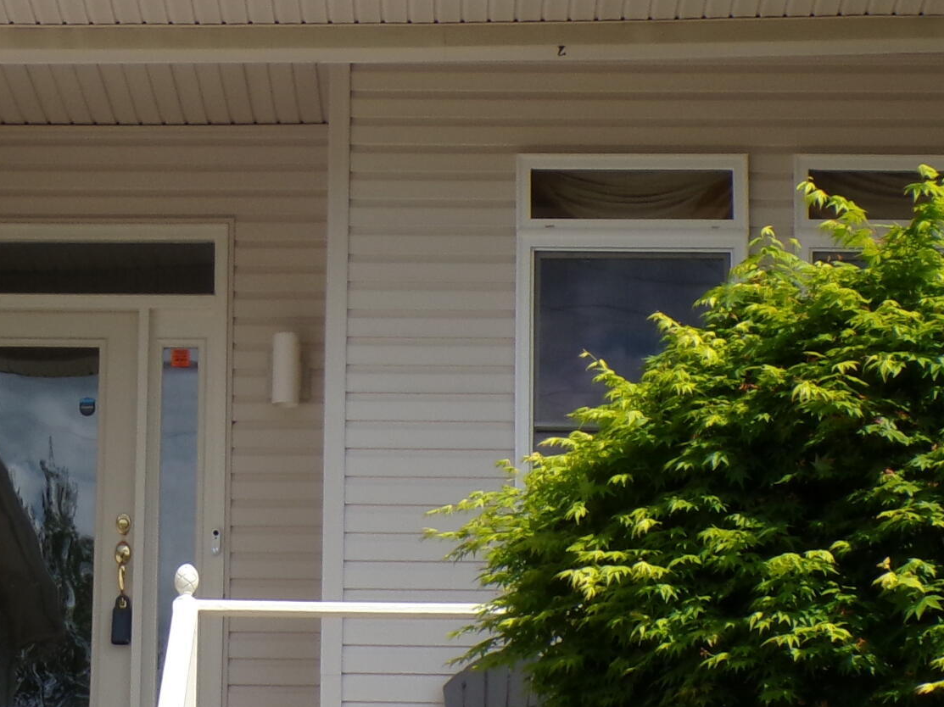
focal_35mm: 151
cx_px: 276
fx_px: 4117
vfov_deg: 9.8
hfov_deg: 13.1
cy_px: 518
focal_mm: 10.1
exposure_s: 1/500
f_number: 5.5
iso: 100
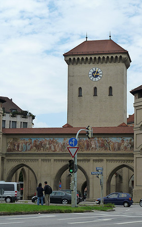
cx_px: 73
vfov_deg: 24.6
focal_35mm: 84
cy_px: 113
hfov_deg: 15.6
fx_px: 520
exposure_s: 1/400
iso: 125
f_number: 5
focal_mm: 12.8
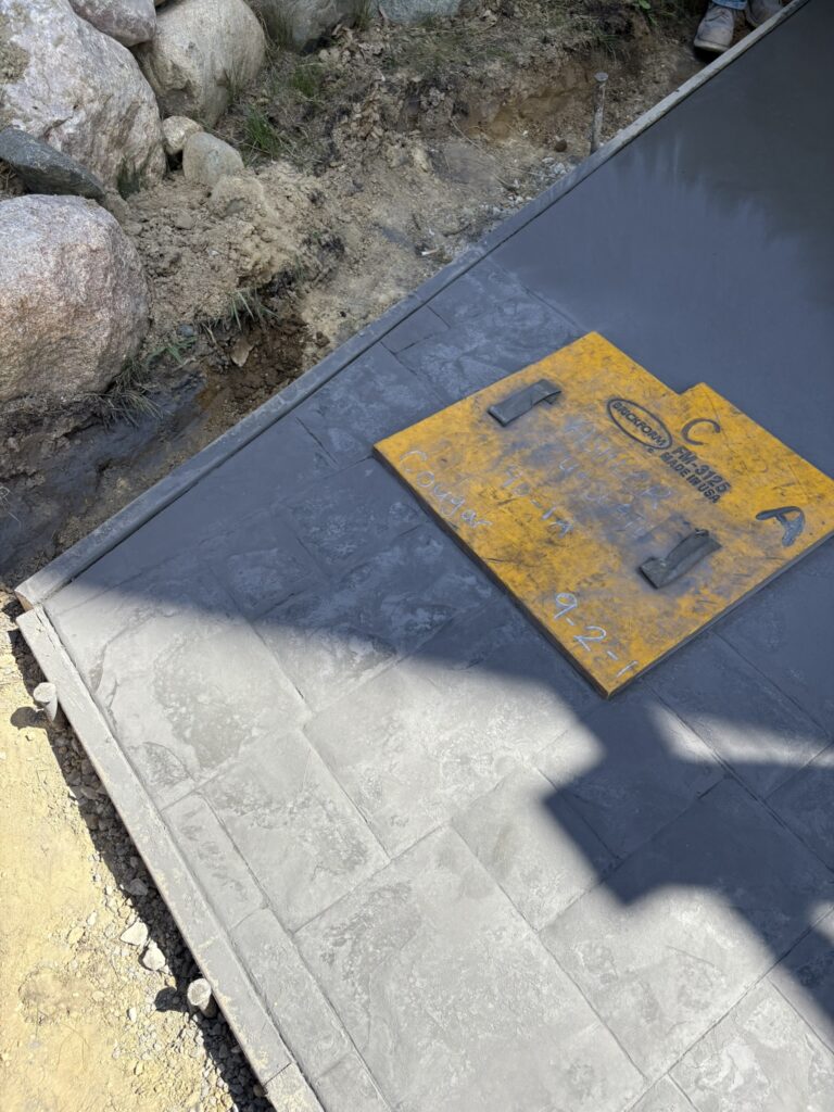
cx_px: 417
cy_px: 556
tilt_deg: -52.9
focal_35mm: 26
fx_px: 835
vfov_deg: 67.3
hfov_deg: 53.1
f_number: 1.6
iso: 50
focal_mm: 5.96
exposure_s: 1/1587
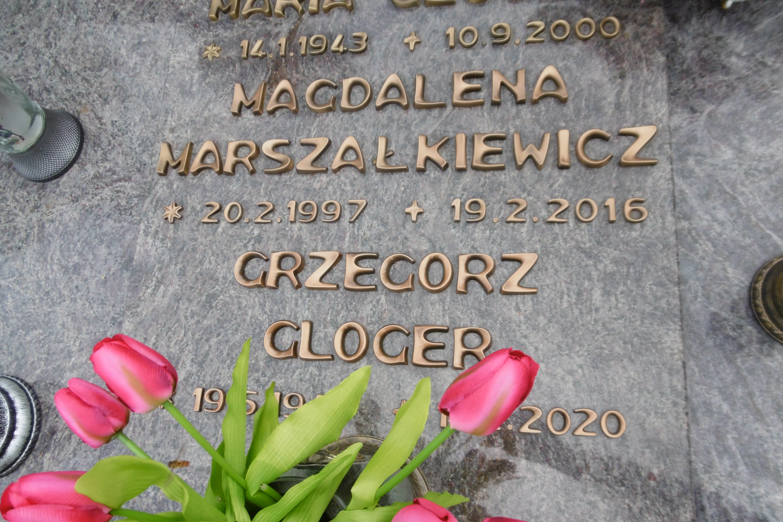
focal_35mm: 25
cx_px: 391
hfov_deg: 71.5
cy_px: 291
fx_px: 544
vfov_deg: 51.2
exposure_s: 1/500
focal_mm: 4.3
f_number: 3.1
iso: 100
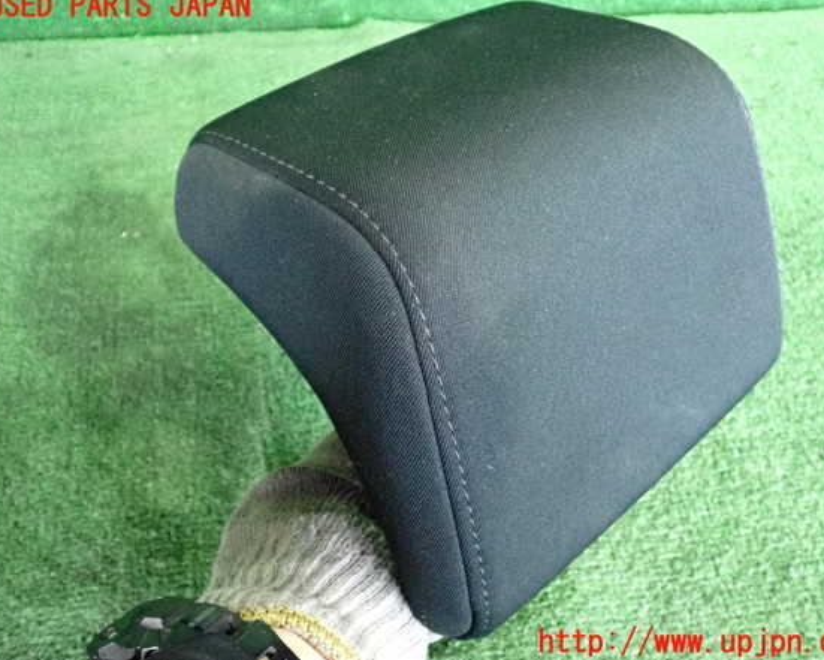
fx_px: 829
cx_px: 428
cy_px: 325
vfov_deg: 43.4
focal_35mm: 34
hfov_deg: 52.8
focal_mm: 5.79
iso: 3200
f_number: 2.4
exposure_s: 1/125
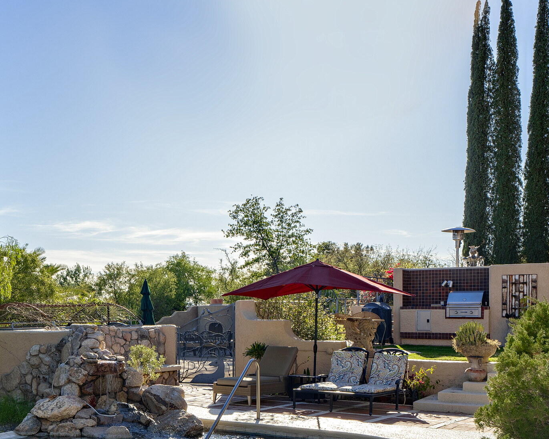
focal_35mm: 46
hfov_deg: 38.7
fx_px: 747
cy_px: 330
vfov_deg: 32.1
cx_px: 106
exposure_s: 1/80
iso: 100
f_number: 11
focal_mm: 24
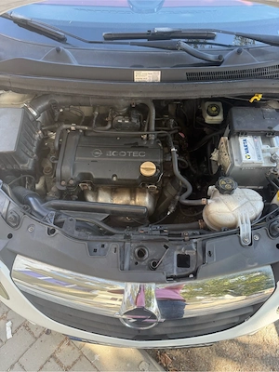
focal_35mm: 24
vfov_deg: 71.6
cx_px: 140
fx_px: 258
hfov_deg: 56.8
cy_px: 186
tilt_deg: -54.8
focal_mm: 6.76
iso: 125
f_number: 1.78
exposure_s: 1/215
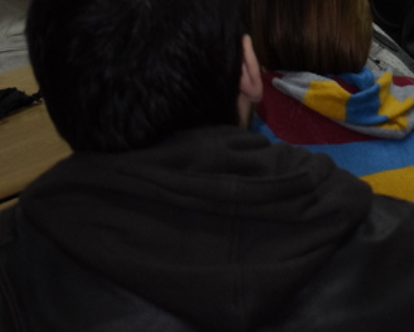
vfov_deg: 9.6
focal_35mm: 158
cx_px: 628
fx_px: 1937
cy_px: -113
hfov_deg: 11.7
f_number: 4.5
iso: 1600
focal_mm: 32
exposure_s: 1/200
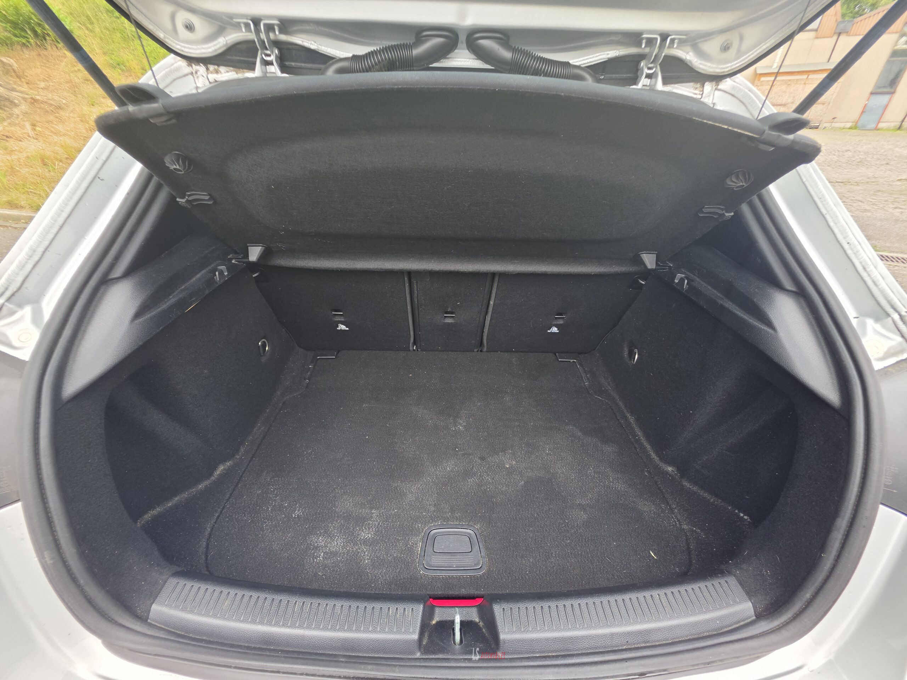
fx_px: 341
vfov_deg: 89.9
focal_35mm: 13
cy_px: 340
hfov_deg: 106.2
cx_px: 454
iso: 40
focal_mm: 2.2
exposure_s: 1/120
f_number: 1.9
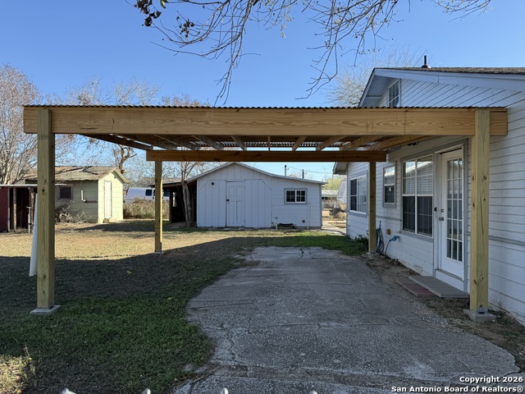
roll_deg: -0.7
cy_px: 197
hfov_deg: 71.6
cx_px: 262
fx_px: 364
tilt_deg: +0.3
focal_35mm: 24
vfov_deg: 56.8
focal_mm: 6.76
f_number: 1.78
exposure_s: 1/2000
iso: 80
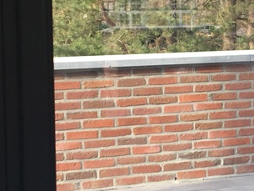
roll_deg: +0.8
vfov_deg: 9.8
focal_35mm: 152
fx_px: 1116
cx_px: 295
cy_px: 88
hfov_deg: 12.7
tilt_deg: -6.6
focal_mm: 4.15
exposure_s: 1/120
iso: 25
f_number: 2.2
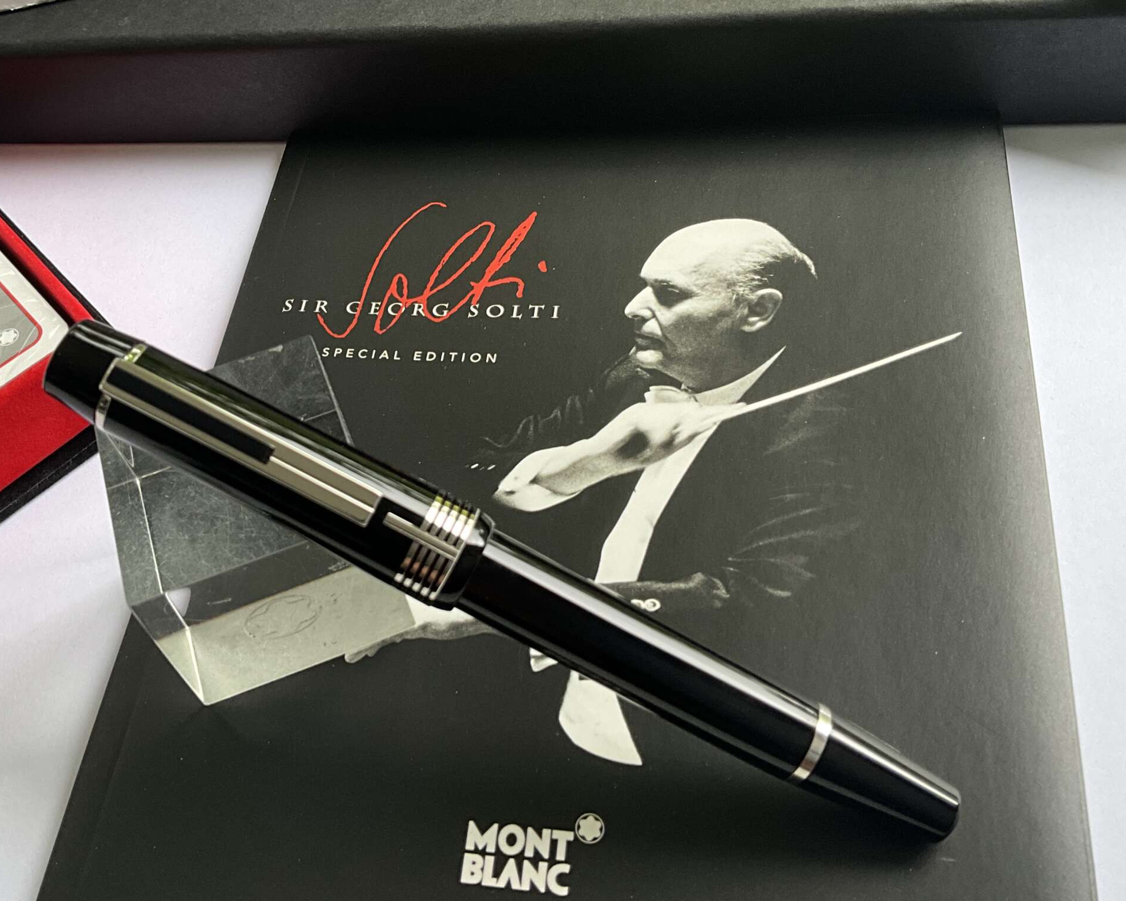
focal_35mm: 38
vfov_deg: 39.0
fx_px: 1266
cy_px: 348
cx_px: 438
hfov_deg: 47.6
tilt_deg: -52.1
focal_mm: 3
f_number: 1.8
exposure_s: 1/122
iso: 50
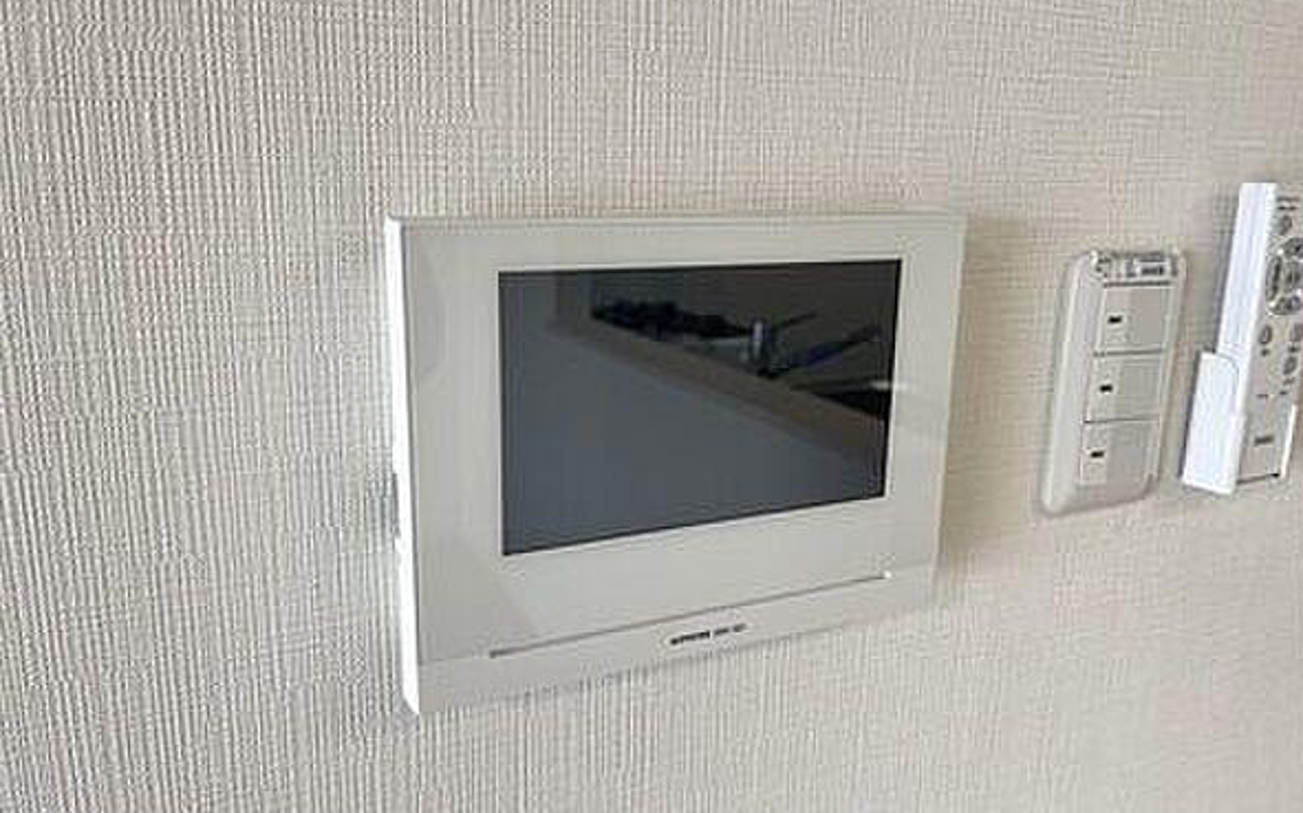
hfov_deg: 66.5
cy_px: 414
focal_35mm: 28
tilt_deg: -14.2
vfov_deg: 44.5
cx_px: 657
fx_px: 994
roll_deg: -0.7
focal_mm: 5.1
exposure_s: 1/121
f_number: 1.6
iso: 100
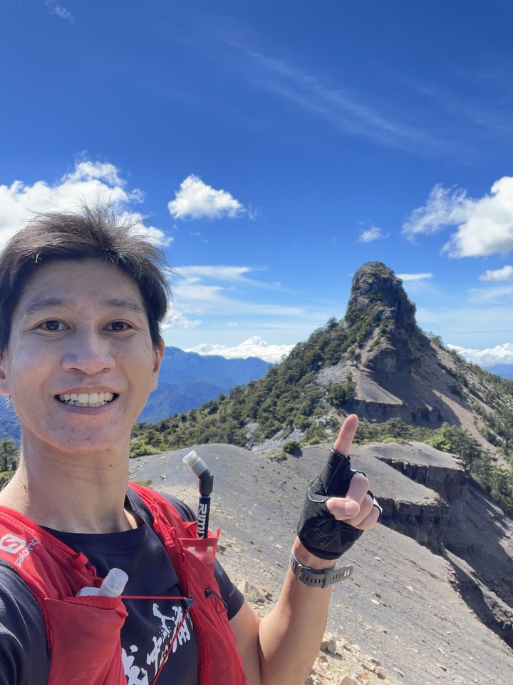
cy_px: 342
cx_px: 256
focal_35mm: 30
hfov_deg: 46.8
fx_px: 593
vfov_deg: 60.0
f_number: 2.2
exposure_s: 1/600
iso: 25
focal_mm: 2.71
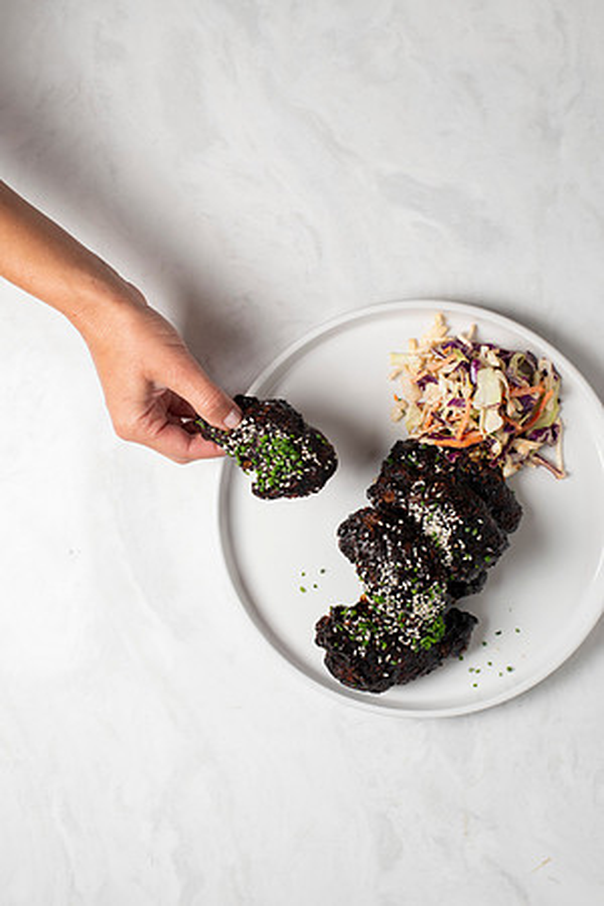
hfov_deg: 27.0
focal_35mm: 50
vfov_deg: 39.6
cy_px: 453
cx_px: 302
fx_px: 1258
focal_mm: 50
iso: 250
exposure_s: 1/250
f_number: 6.3
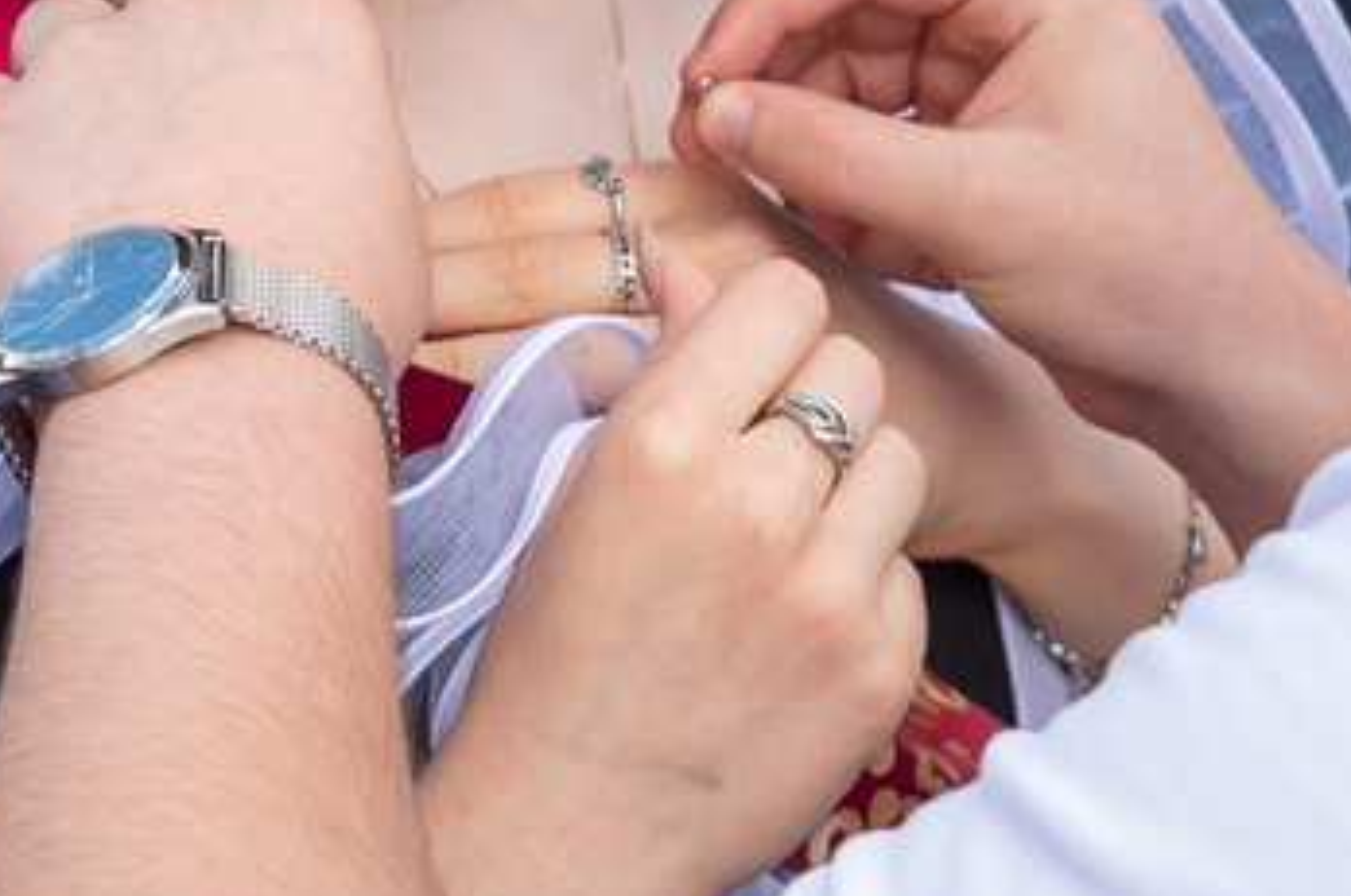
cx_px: -139
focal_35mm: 182
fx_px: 6820
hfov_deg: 11.2
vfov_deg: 7.4
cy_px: -276
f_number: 3.5
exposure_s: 1/800
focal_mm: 24
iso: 160
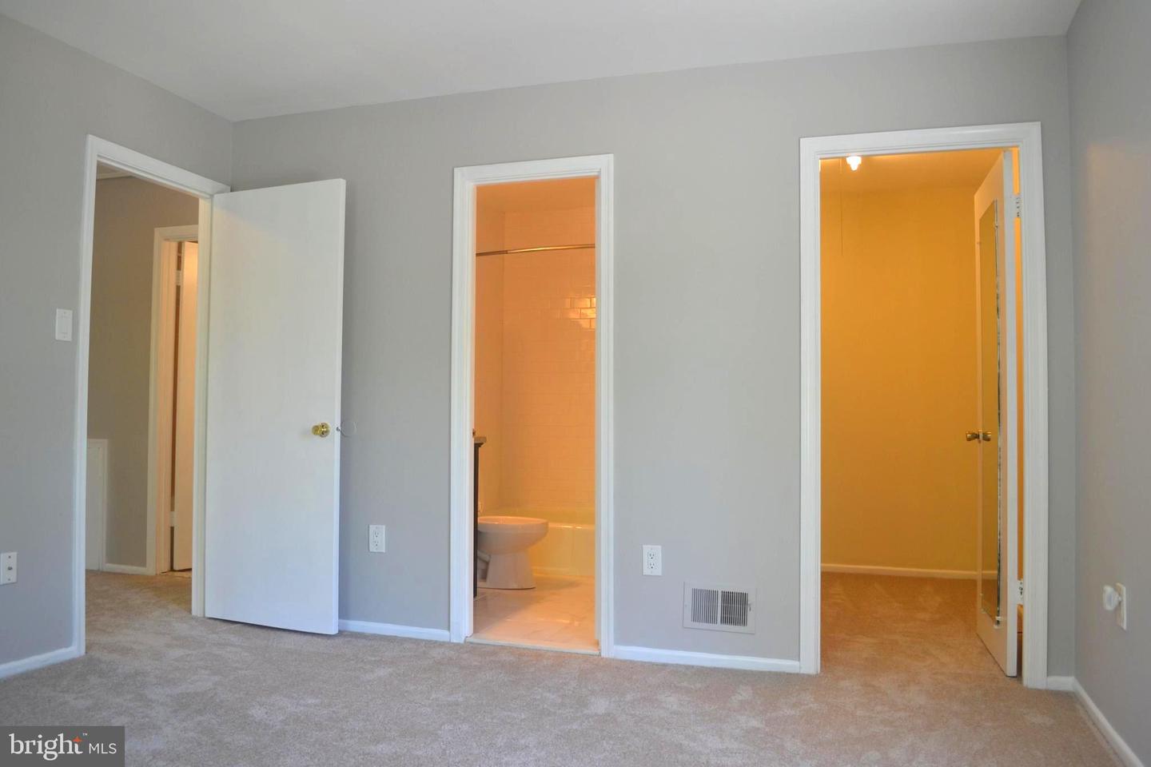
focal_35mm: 27
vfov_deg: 47.9
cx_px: 576
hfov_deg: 67.4
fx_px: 863
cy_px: 384
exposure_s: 1/50
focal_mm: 18
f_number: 3.5
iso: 400
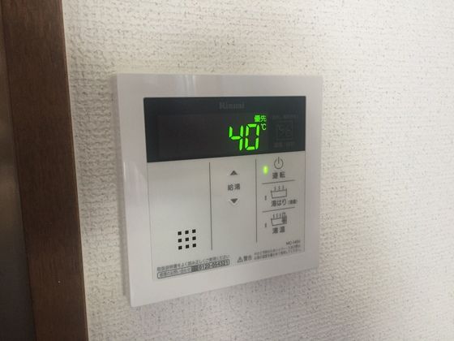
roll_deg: +2.2
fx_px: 380
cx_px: 227
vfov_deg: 48.2
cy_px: 170
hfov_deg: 61.7
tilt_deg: -10.3
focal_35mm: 29
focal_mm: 4.15
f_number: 2.2
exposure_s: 1/30
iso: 125
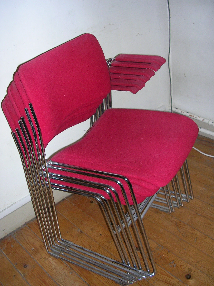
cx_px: 107
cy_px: 143
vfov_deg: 49.0
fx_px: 313
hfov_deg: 37.7
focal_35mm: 38
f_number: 2.8
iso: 50
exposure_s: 1/60.1
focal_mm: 5.8
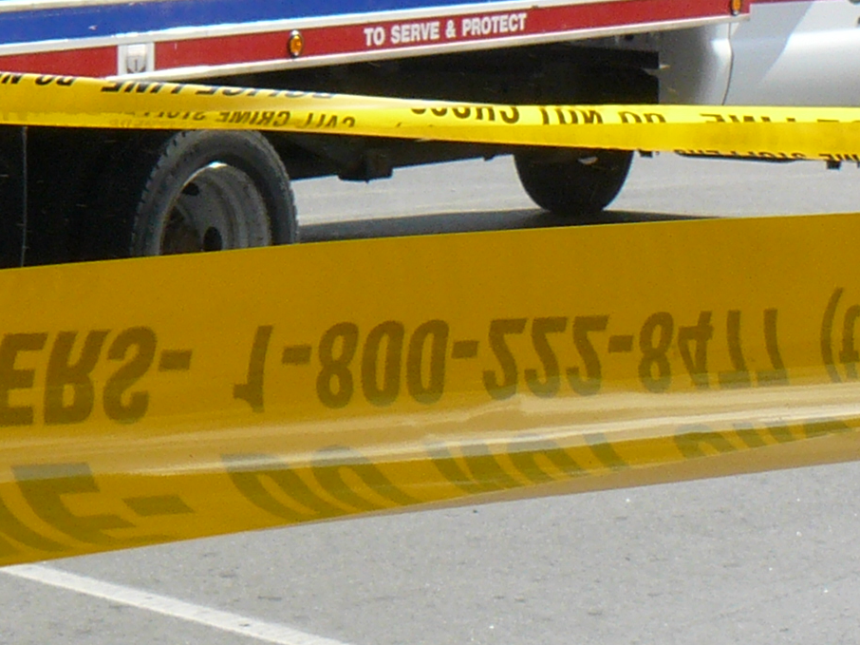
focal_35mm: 147
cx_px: -32
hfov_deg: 13.2
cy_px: 38
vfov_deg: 10.0
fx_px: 3651
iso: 100
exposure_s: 1/250
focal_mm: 7.1
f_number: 5.6
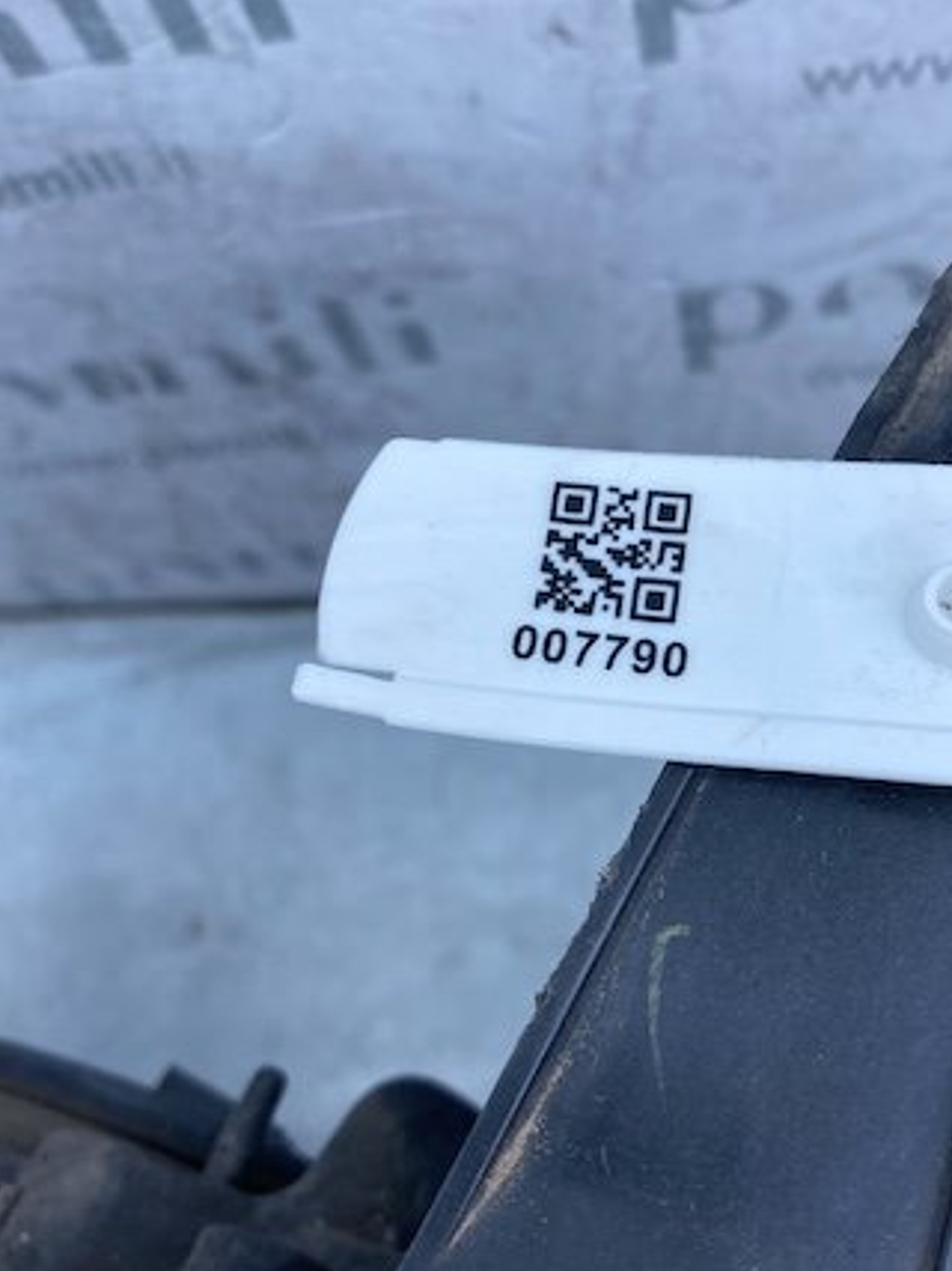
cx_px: 666
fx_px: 1431
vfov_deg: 47.9
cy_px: 661
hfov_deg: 36.3
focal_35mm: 39
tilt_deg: -69.5
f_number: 1.8
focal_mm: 4.25
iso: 32
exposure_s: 1/767
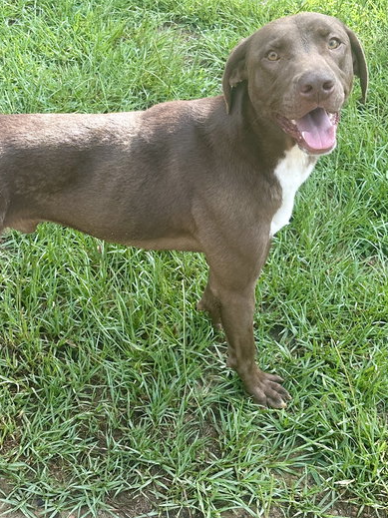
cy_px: 206
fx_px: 553
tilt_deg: -37.9
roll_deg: -0.3
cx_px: 138
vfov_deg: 49.8
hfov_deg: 38.3
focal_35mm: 37
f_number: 1.78
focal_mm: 6.86
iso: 80
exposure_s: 1/745
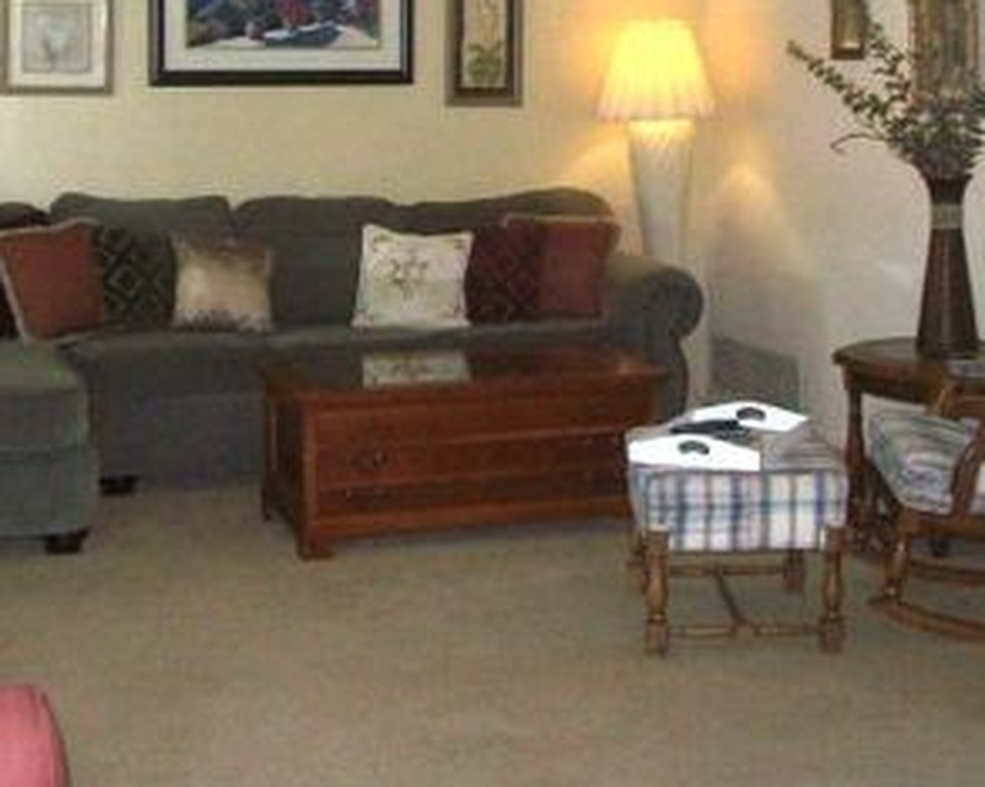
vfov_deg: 25.3
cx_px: 514
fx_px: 1748
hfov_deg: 31.5
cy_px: 294
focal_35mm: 60
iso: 200
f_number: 2.7
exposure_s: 1/64
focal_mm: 6
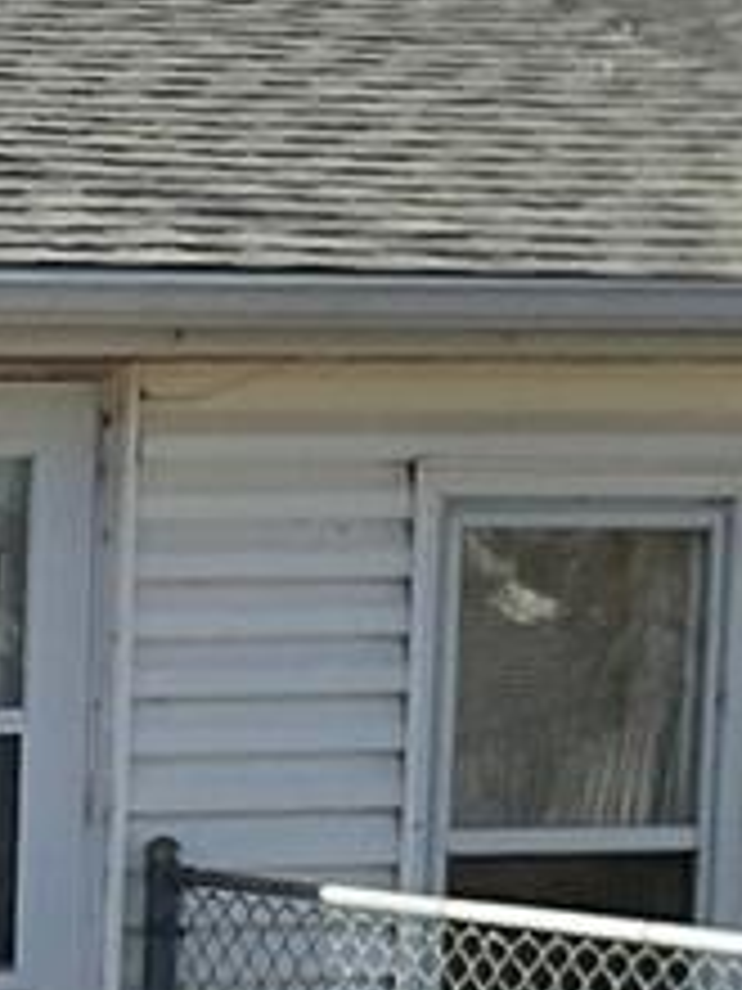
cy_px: 1094
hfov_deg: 8.6
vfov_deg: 12.3
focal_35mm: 158
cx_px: -1039
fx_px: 4516
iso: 16
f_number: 1.8
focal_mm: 3
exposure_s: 1/1412
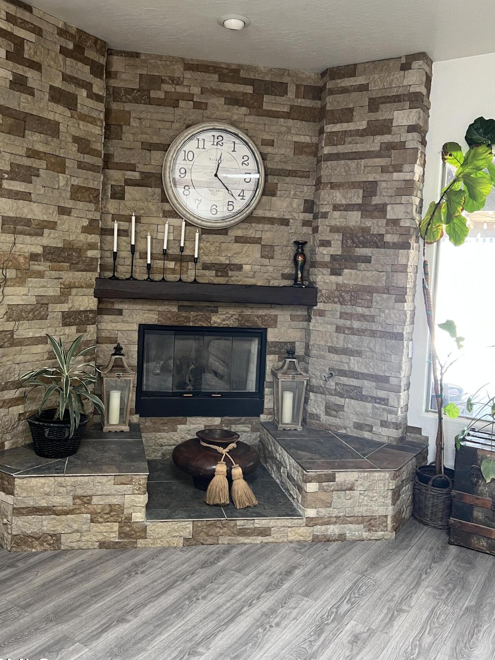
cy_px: 310
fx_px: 591
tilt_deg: -3.7
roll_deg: -3.2
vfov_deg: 58.3
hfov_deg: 45.3
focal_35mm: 31
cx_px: 213
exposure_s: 1/60
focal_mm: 5.7
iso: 160
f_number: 1.5
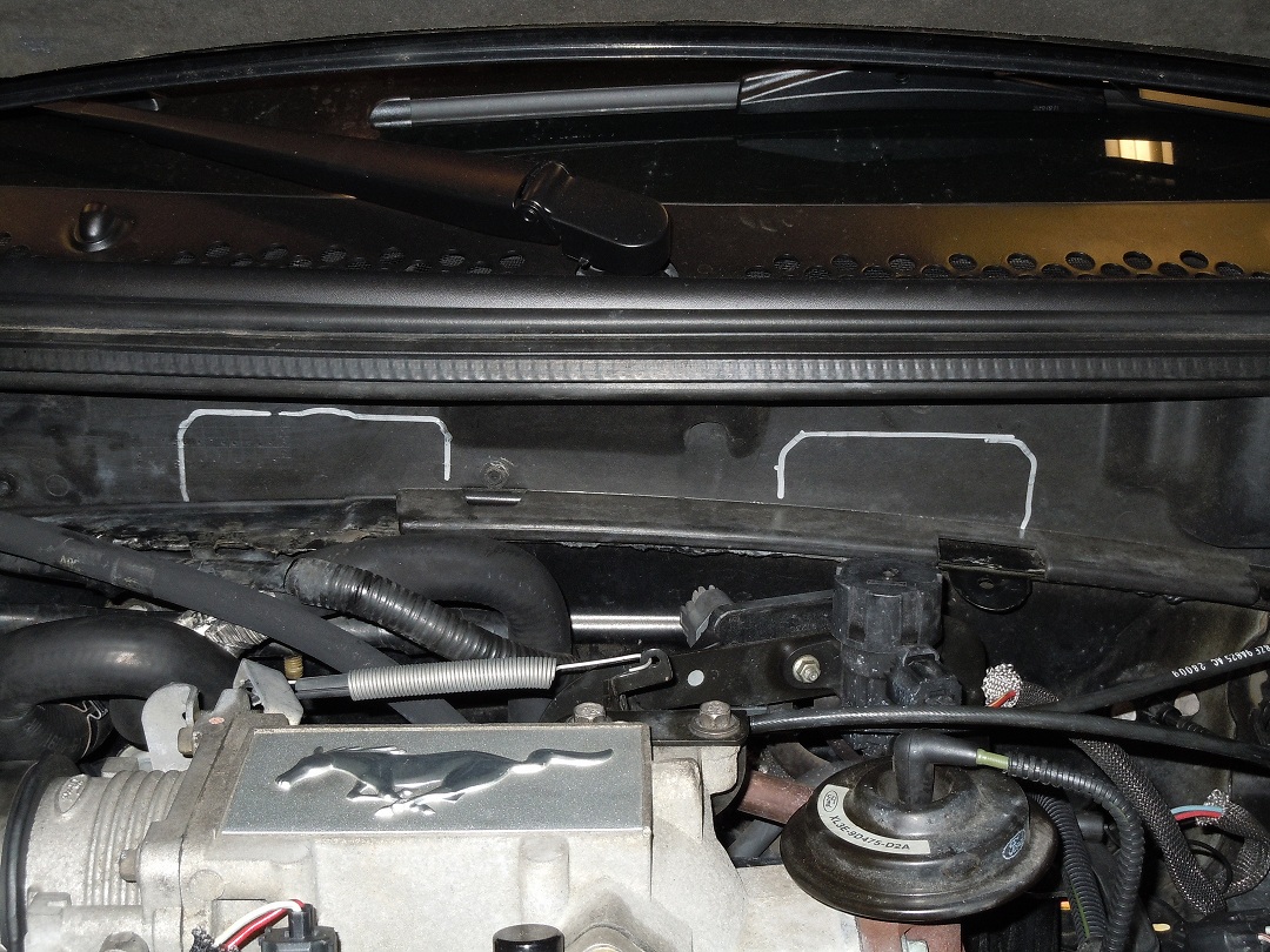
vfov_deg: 27.0
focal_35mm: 54
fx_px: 1981
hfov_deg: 35.5
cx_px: 635
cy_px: 476
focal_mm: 9.6
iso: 250
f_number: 4.9
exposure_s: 1/30
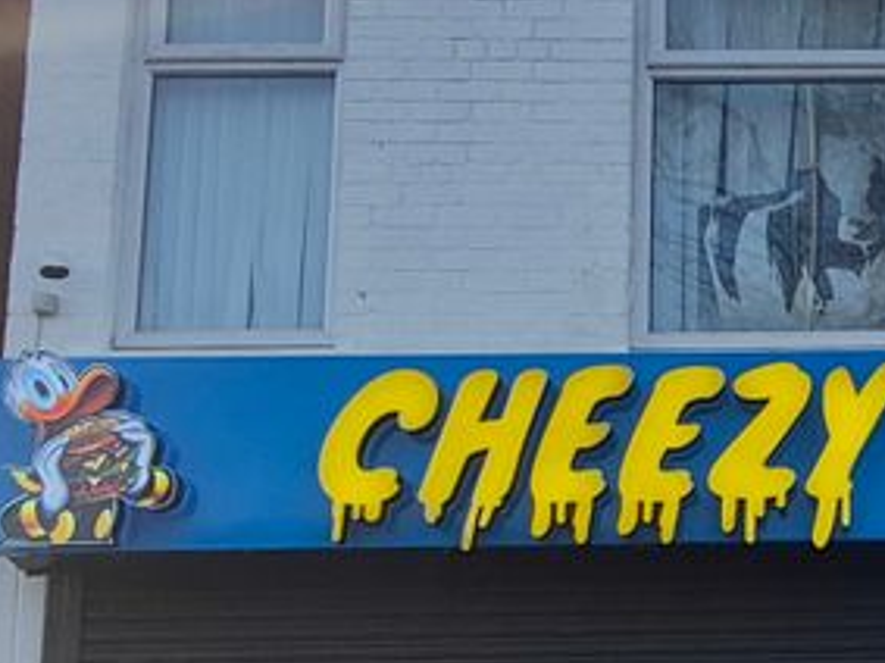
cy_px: 514
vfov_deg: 28.0
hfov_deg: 33.2
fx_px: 1303
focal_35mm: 51
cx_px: 954
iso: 40
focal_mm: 1.74
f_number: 2.2
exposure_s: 1/554
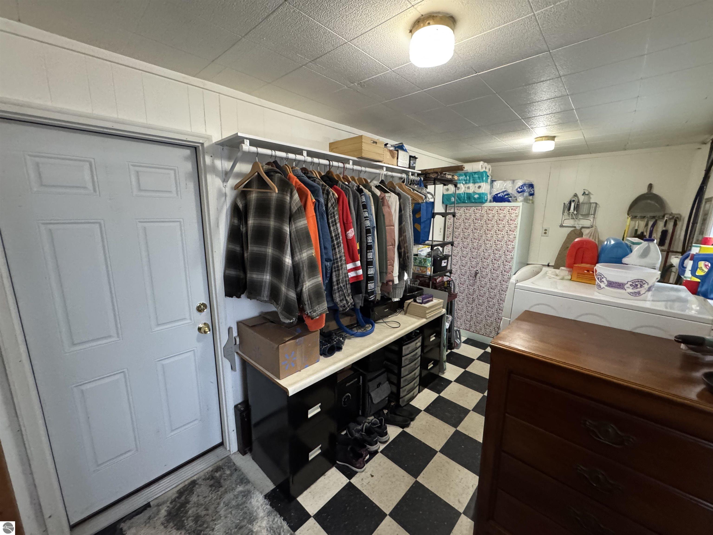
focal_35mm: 14
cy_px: 268
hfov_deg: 102.1
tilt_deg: -10.7
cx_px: 356
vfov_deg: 85.7
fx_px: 288
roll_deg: -0.4
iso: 800
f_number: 2.2
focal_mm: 2.22
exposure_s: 1/60
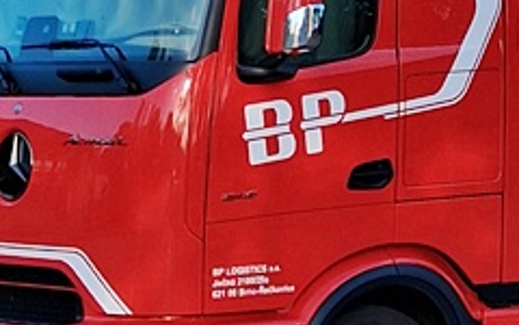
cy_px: 80
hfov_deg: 21.0
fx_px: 1301
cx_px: 623
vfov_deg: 14.2
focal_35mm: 92
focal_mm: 3.98
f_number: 1.8
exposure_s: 1/307
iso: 25
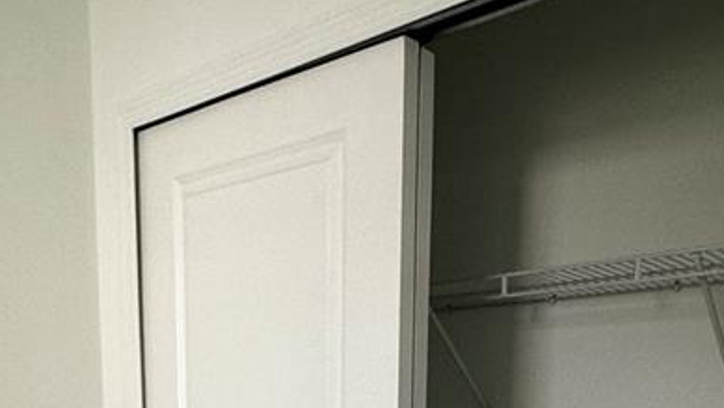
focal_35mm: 47
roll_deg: -2.4
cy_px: 605
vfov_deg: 21.5
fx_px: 902
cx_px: 428
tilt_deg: -7.4
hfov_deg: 43.5
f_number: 2.2
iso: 160
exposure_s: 1/120
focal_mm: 2.22
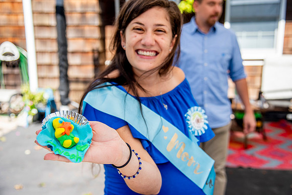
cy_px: 98
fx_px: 357
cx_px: 146
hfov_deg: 44.5
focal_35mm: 44
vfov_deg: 30.5
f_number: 4
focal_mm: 44
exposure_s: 1/320
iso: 125
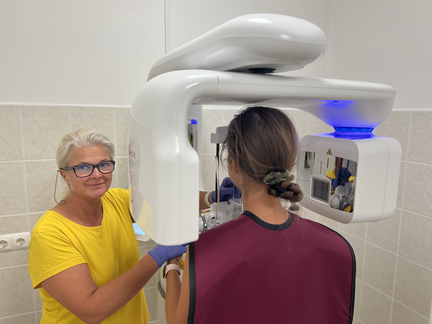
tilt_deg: -8.7
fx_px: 324
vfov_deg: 53.1
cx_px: 216
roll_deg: -0.4
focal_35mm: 26
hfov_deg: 67.3
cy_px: 162
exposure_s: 1/100
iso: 64
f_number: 1.5
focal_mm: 5.7
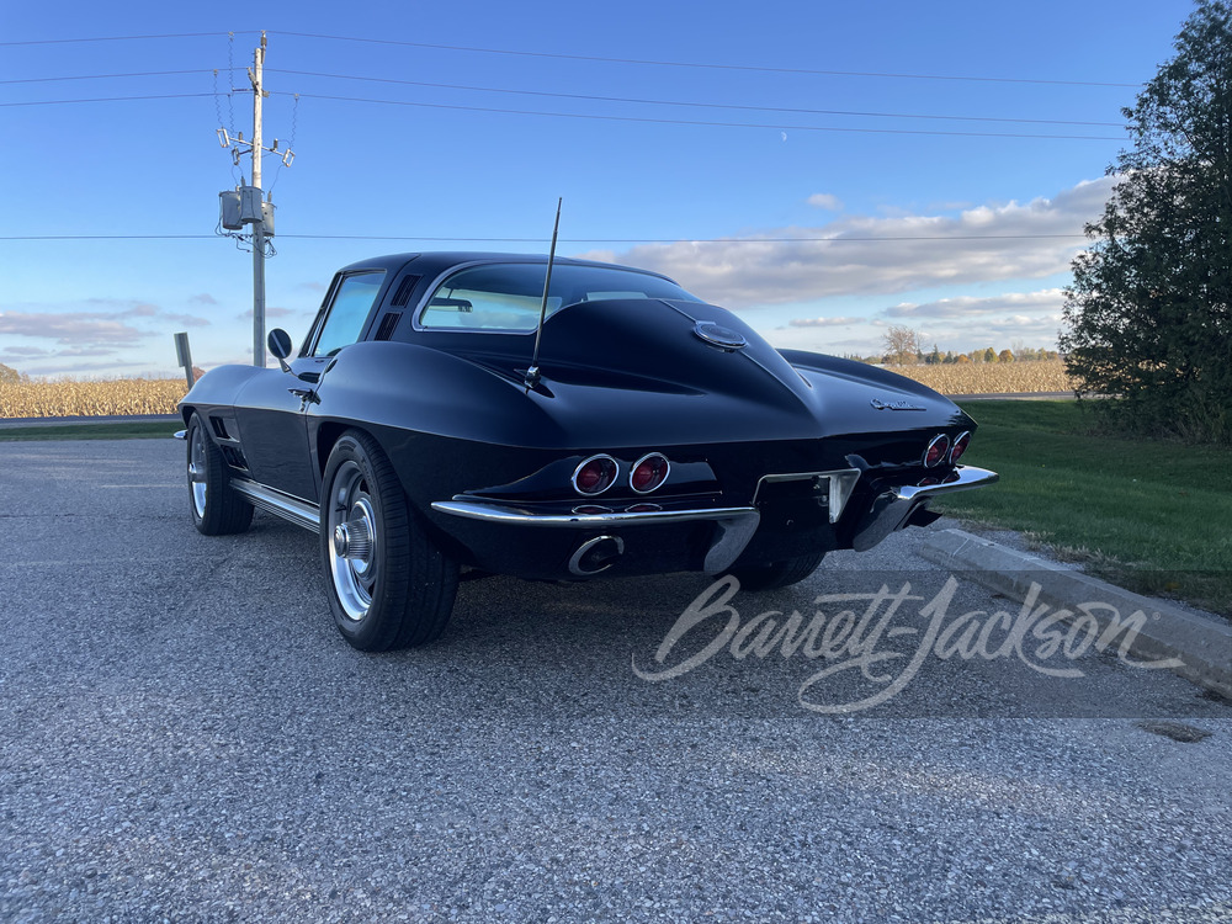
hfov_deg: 67.3
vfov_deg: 53.1
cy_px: 462
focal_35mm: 26
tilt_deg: -5.0
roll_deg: +2.2
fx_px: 925
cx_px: 616
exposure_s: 1/1335
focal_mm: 4.2
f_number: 1.6
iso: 32
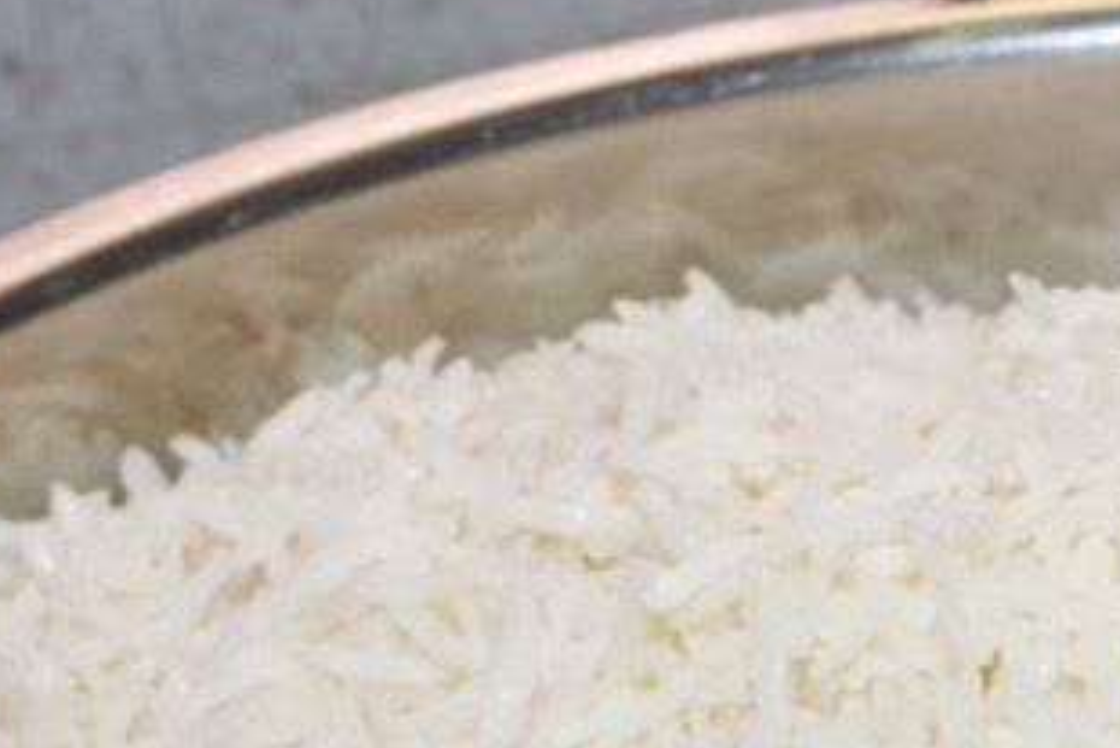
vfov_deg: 5.8
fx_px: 7221
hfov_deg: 8.8
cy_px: 1463
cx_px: 1051
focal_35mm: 232
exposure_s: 1/125
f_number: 10
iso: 640
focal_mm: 30
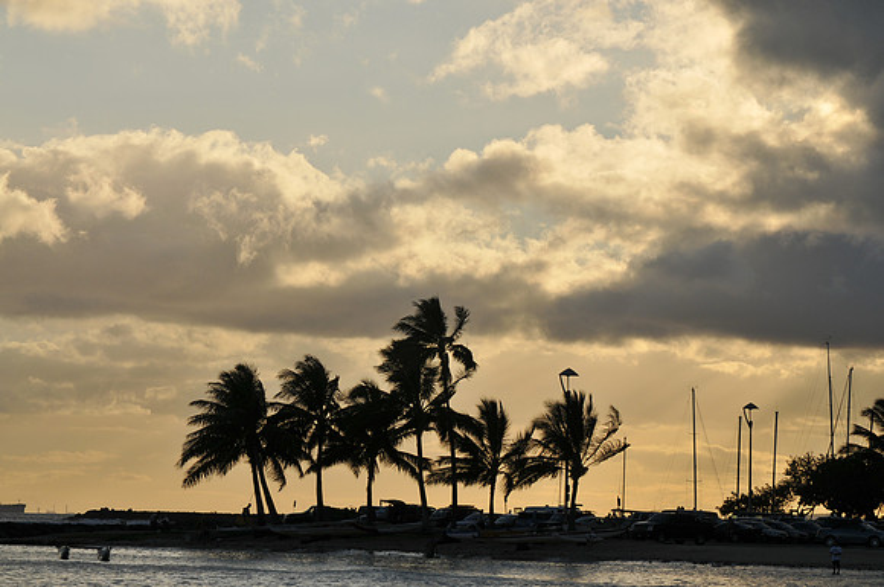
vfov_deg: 7.5
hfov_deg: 11.3
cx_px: 442
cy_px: 294
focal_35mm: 183
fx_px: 4487
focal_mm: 122
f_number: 11
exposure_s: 1/500
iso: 200
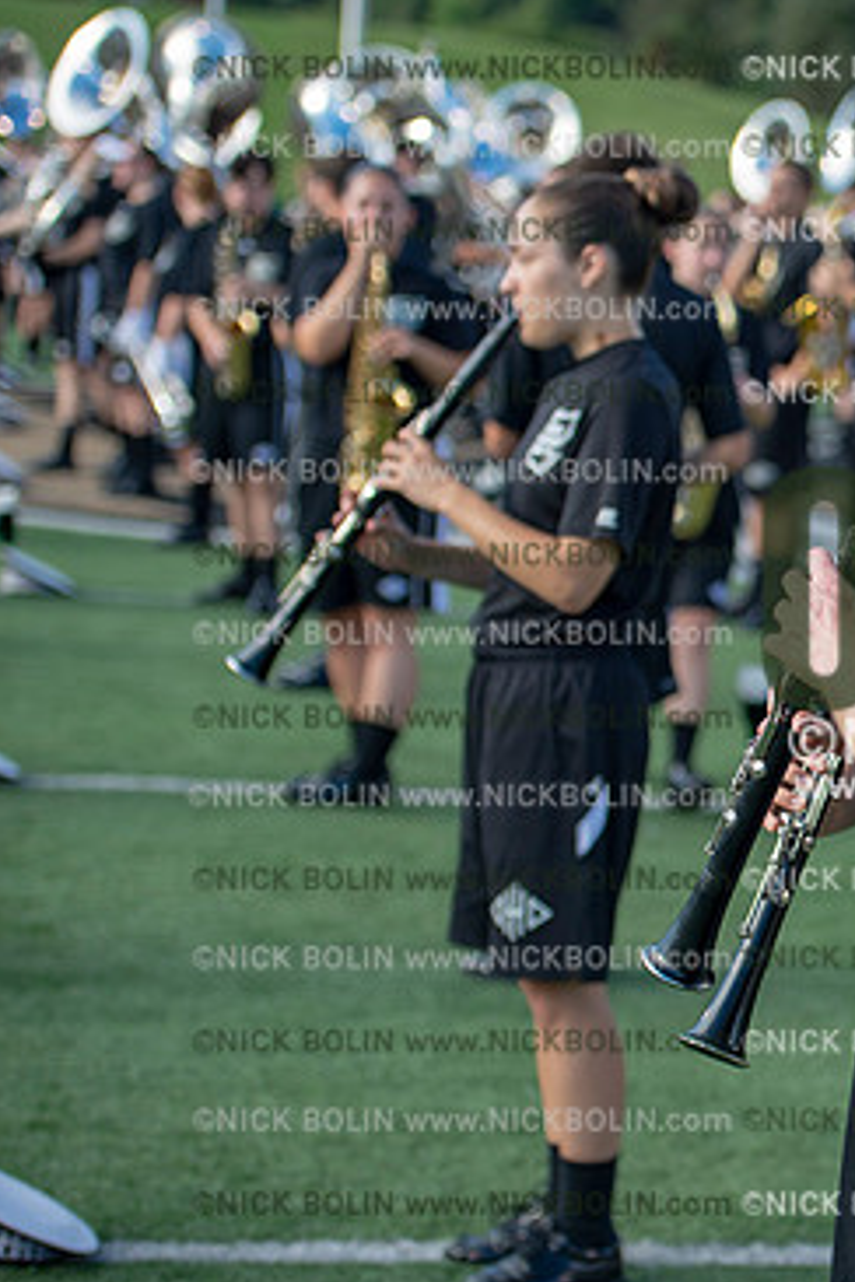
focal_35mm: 111
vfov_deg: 18.4
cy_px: 634
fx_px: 3954
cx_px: 1009
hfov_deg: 12.1
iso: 160
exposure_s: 1/1000
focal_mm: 70
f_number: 2.8
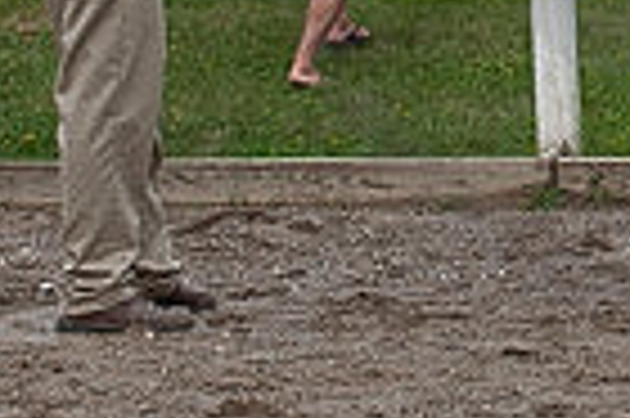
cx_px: 788
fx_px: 7848
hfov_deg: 4.6
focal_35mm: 449
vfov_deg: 3.0
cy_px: -245
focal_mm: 125
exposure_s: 1/1250
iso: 640
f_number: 5.6
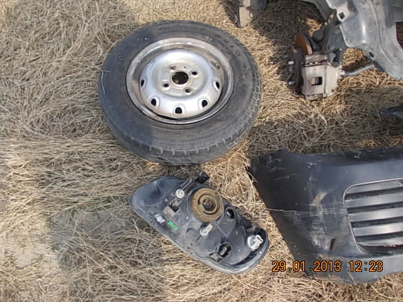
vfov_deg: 49.7
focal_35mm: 28
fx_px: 326
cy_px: 151
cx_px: 202
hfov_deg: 63.4
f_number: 5.4
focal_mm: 4
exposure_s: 1/160
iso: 80
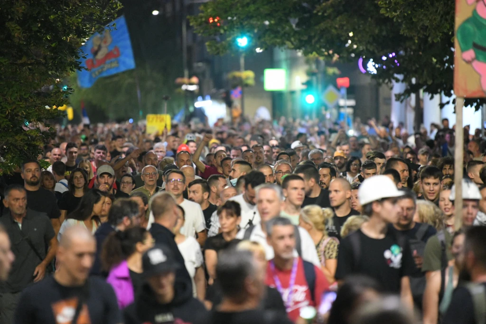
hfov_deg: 10.3
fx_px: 2700
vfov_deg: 6.9
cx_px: 243
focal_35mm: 200
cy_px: 162
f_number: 3.2
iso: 10000
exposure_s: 1/100
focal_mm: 200
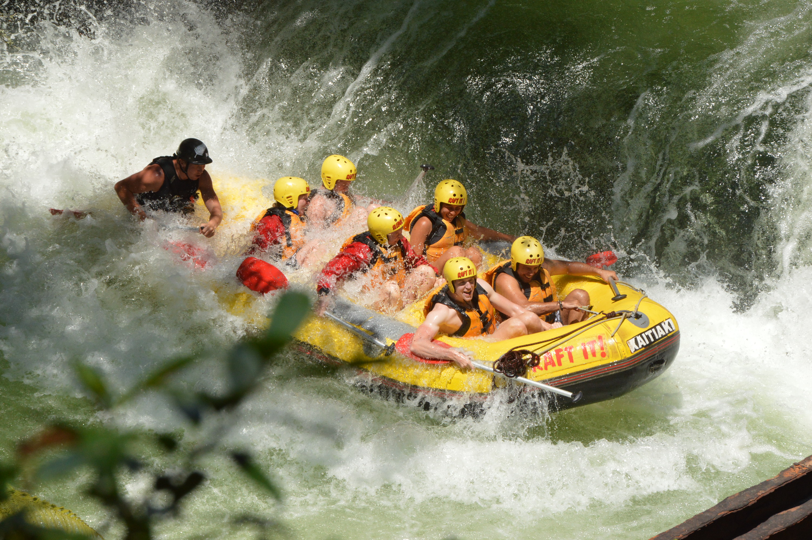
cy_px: 270
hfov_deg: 6.9
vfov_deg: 4.6
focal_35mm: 300
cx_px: 406
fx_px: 6761
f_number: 13
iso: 800
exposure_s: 1/800
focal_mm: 200
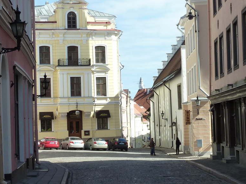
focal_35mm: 87
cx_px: 129
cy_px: 95
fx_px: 618
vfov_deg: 17.0
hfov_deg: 22.5
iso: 125
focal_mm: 6.9
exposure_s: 1/400
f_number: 4
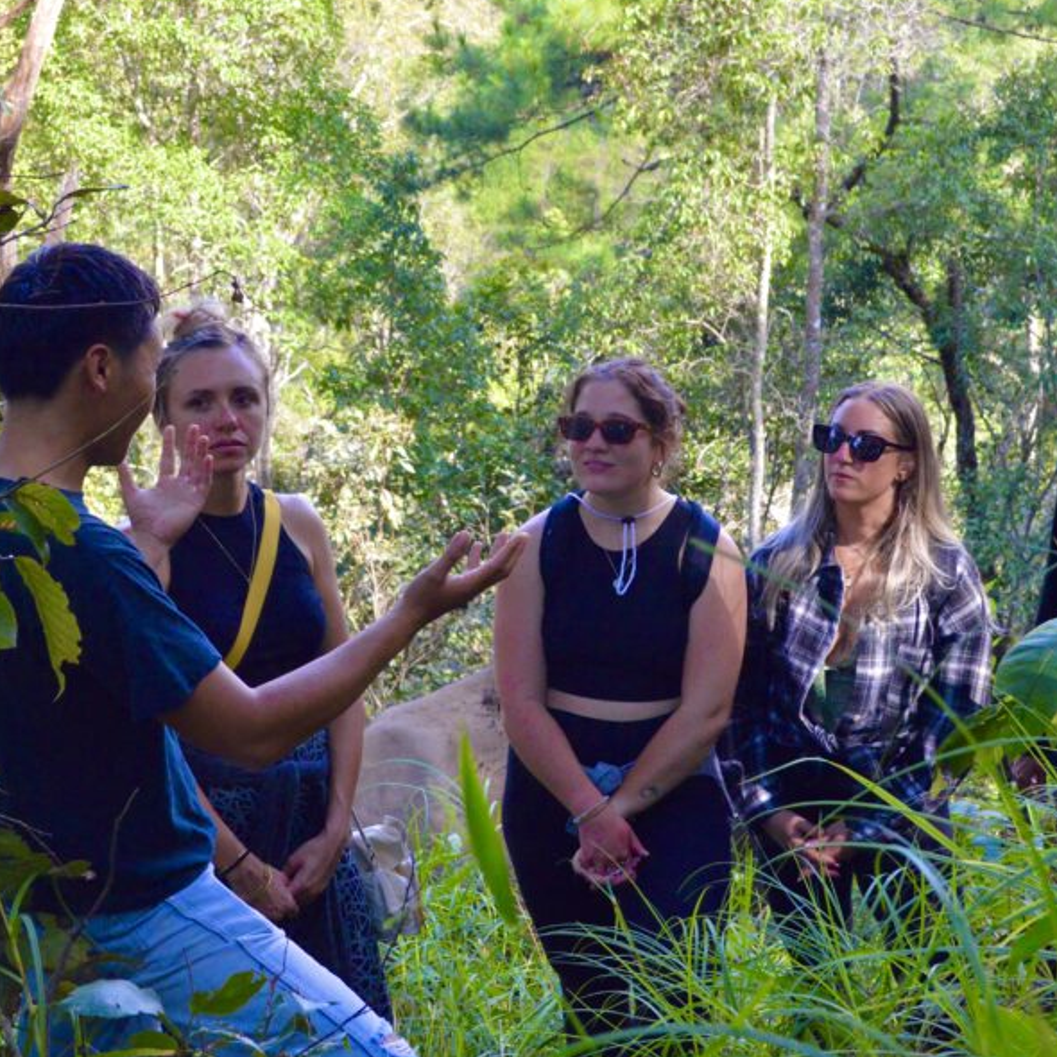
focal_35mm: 62
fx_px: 2142
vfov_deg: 27.7
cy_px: 528
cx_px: 595
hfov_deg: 27.7
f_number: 5.6
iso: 1600
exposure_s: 1/250
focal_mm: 28
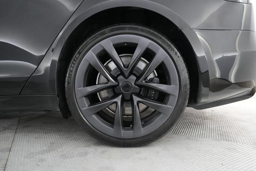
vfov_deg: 53.1
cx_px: 128
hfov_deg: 73.8
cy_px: 86
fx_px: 171
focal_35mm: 24
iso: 6400
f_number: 2.8
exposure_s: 1/160
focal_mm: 24
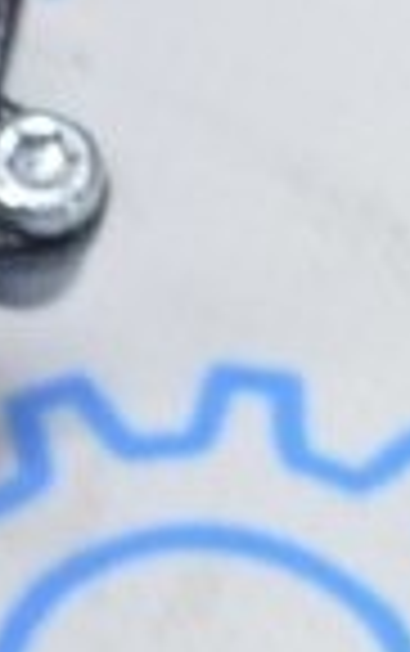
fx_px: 6731
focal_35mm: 378
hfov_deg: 3.2
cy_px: 362
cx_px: -1753
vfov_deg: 5.6
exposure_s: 1/20
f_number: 5.6
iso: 400
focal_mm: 35
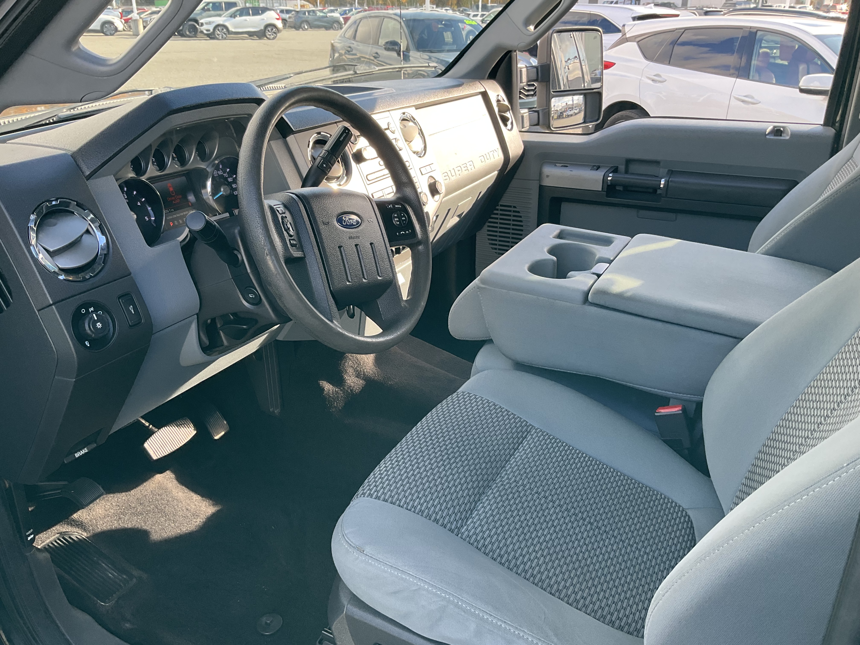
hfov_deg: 61.7
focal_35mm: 29
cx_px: 430
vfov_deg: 48.2
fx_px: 720
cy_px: 322
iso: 32
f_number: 1.8
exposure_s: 1/167
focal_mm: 3
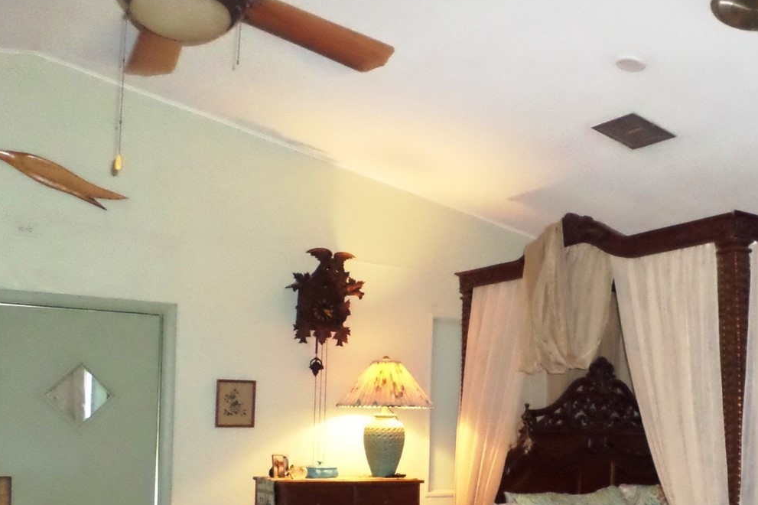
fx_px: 884
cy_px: 411
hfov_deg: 45.3
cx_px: 542
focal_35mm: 42
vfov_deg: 31.0
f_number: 2.5
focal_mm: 4.5
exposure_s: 1/30
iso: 640
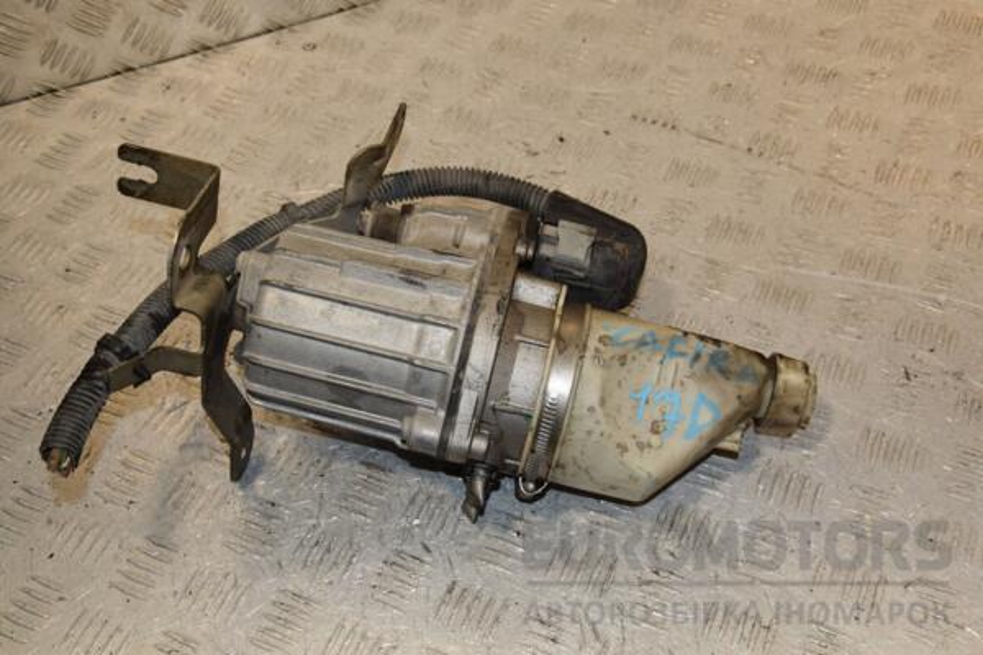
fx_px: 1147
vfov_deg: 31.9
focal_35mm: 42
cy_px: 328
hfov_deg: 46.4
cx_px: 492
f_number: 8
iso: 800
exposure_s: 1/200
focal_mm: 28
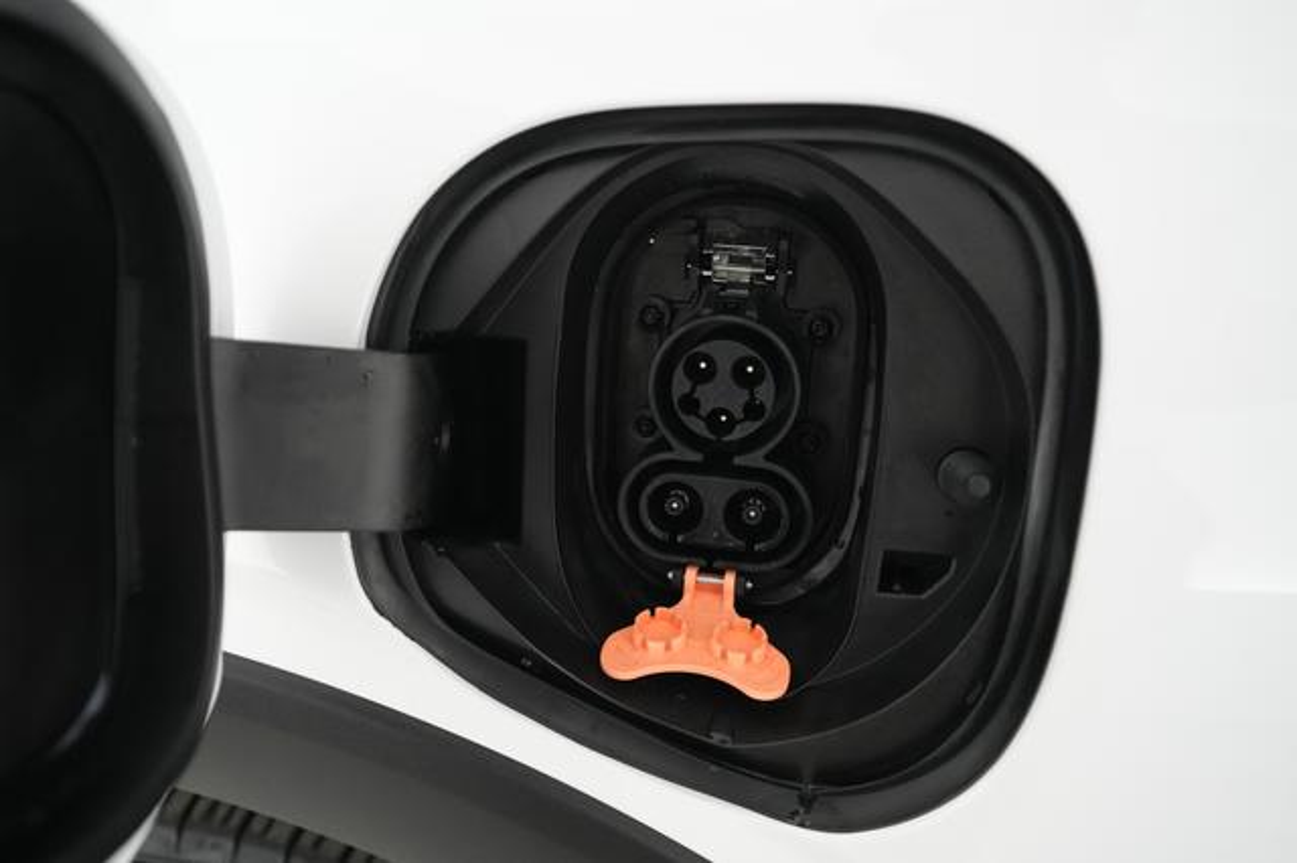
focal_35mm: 27
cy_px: 432
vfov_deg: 47.9
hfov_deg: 67.4
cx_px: 648
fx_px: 972
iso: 5000
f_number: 4
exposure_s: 1/125
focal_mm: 27
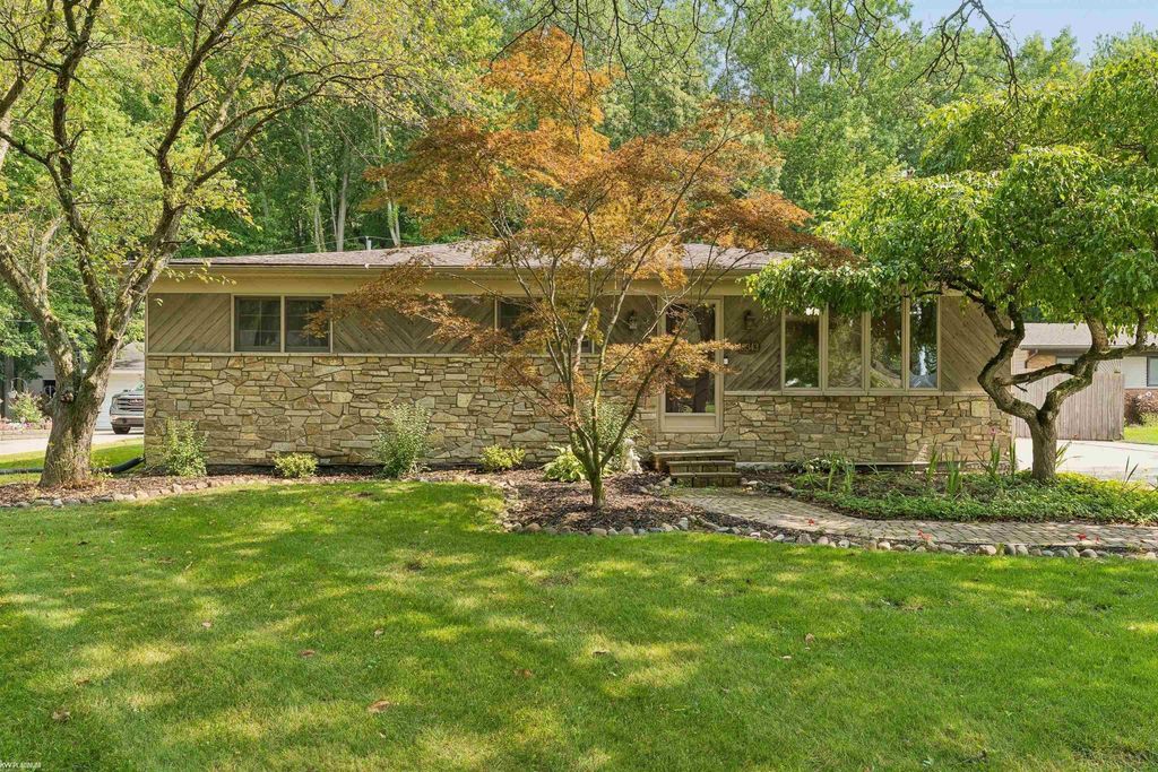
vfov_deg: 51.3
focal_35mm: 25
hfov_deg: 71.5
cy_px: 386
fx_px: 804
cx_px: 579
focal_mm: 25
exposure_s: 1/40
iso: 200
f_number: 10
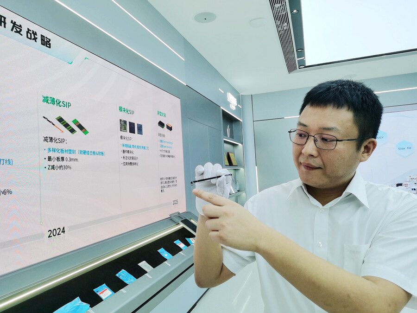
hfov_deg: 65.3
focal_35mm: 27
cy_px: 156
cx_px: 208
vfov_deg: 51.4
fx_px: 325
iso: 50
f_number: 1.8
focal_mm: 5.58
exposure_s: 1/190
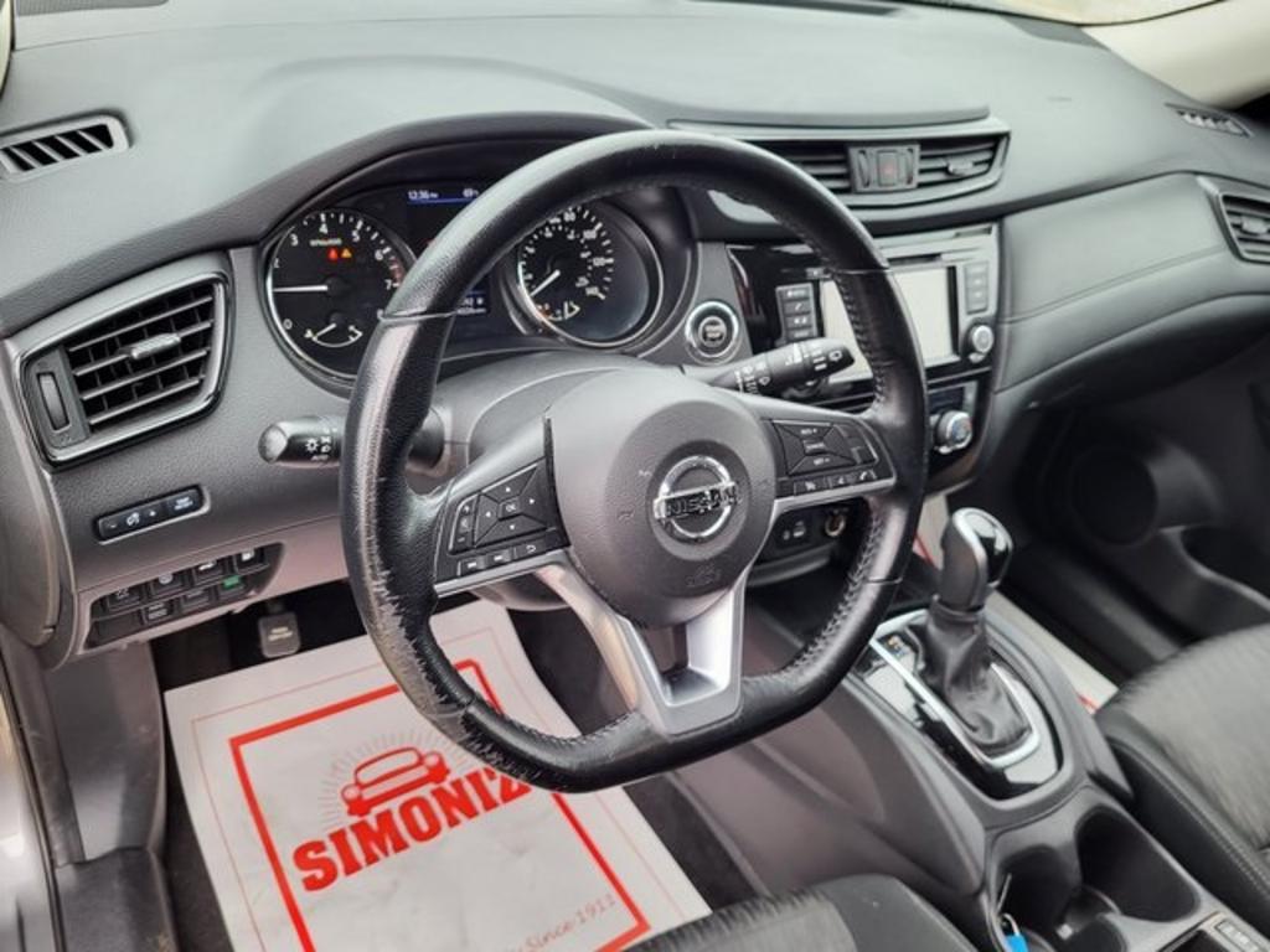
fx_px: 954
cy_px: 476
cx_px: 635
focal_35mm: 26
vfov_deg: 53.1
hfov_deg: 67.3
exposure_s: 1/120
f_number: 1.8
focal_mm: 5.4
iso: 80
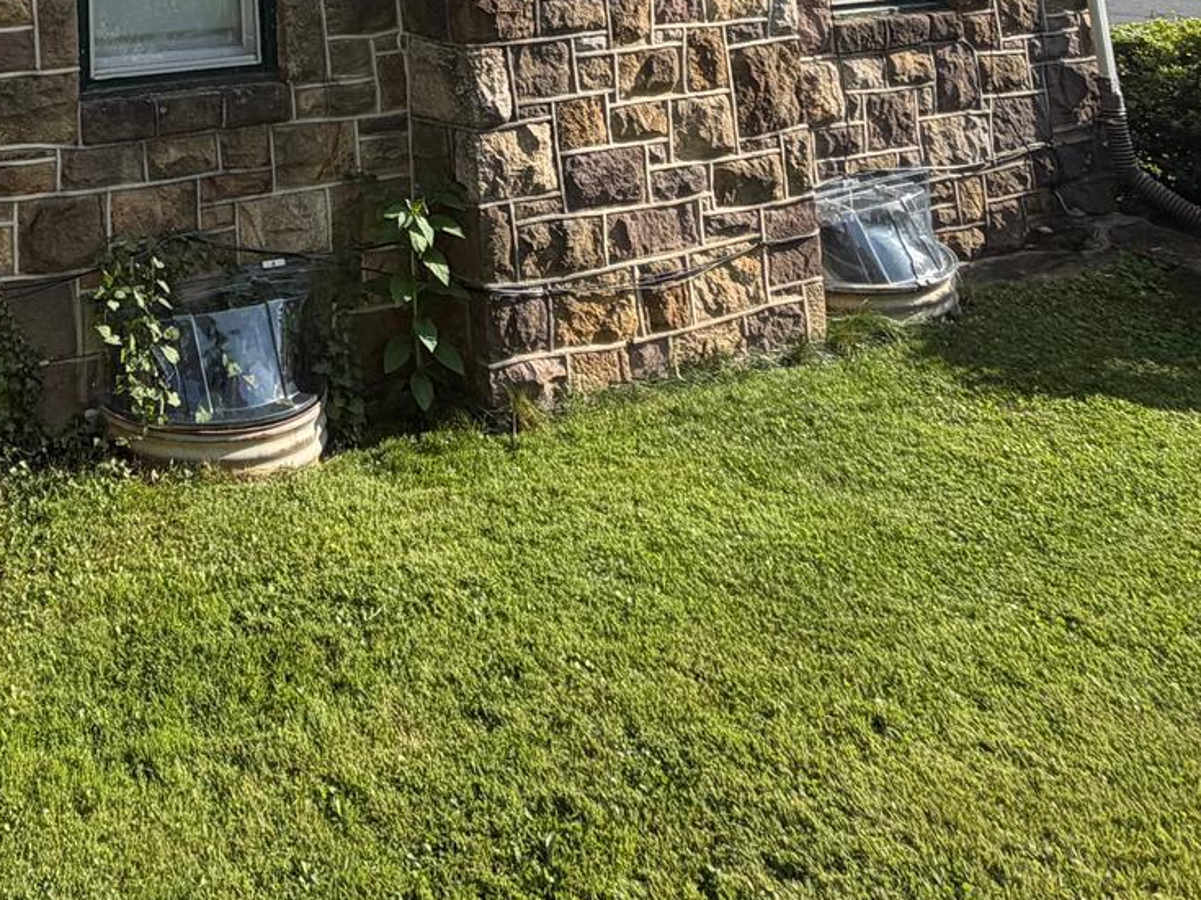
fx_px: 1353
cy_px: -310
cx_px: 165
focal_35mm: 39
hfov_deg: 44.4
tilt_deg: +9.1
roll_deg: +1.7
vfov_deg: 28.9
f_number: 2.2
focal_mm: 2.22
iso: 32
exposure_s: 1/770
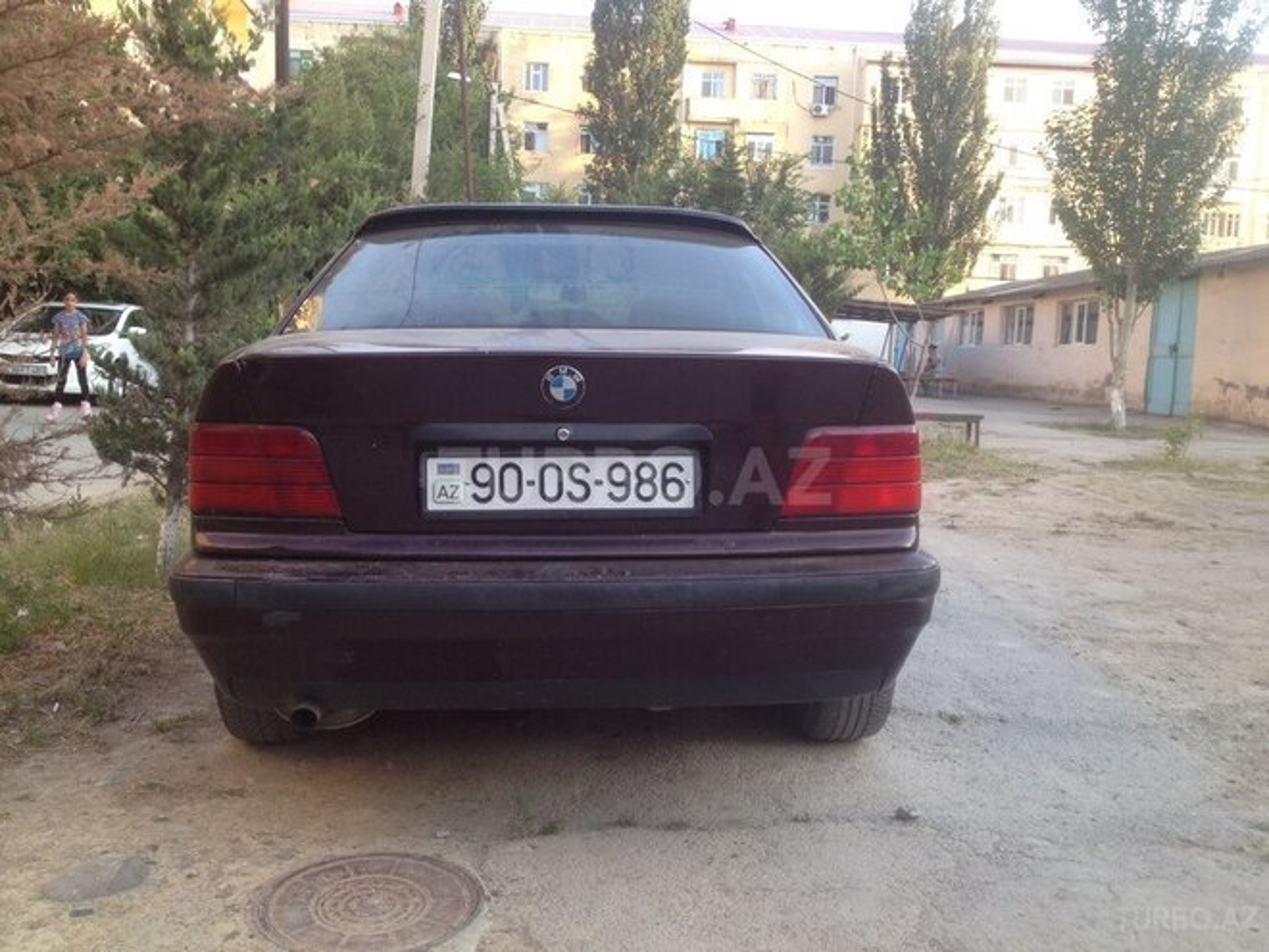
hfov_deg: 52.6
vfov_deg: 40.7
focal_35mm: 35
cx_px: 634
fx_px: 1283
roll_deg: -3.0
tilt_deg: -7.6
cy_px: 476
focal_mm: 4.28
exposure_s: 1/120
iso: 64
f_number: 2.4
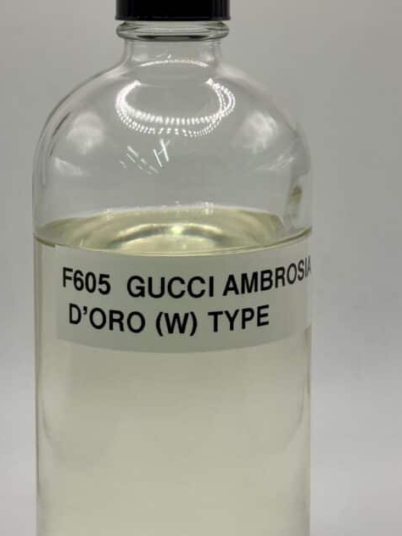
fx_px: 1254
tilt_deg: -13.0
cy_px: 276
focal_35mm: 81
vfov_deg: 24.1
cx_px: 168
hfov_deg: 18.2
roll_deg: -0.3
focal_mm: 6.76
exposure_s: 1/428
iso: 64
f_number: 1.78
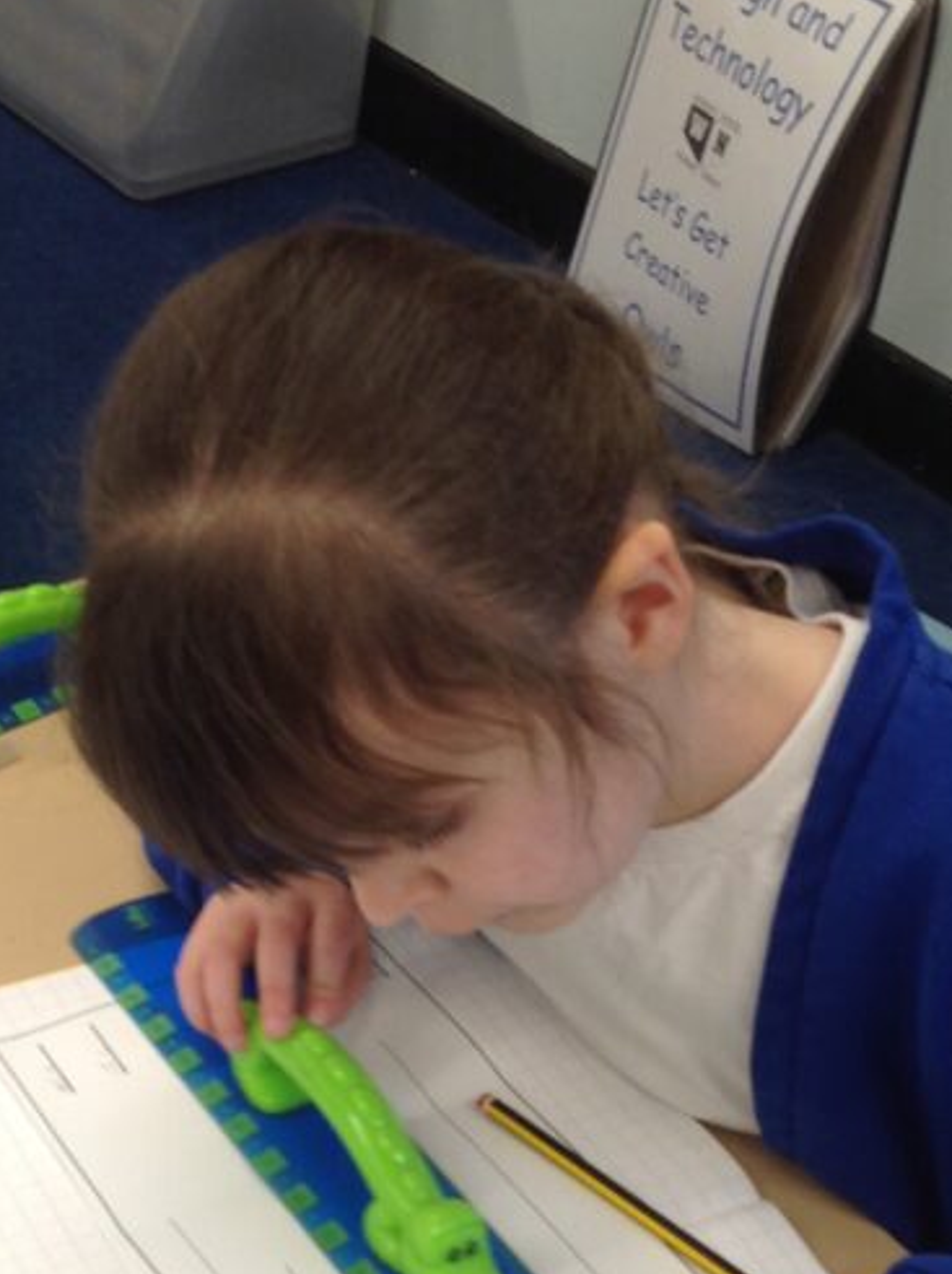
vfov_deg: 26.2
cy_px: 1009
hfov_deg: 20.1
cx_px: 344
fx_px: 2683
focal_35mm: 73
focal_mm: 4.28
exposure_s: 1/20
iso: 64
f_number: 2.4
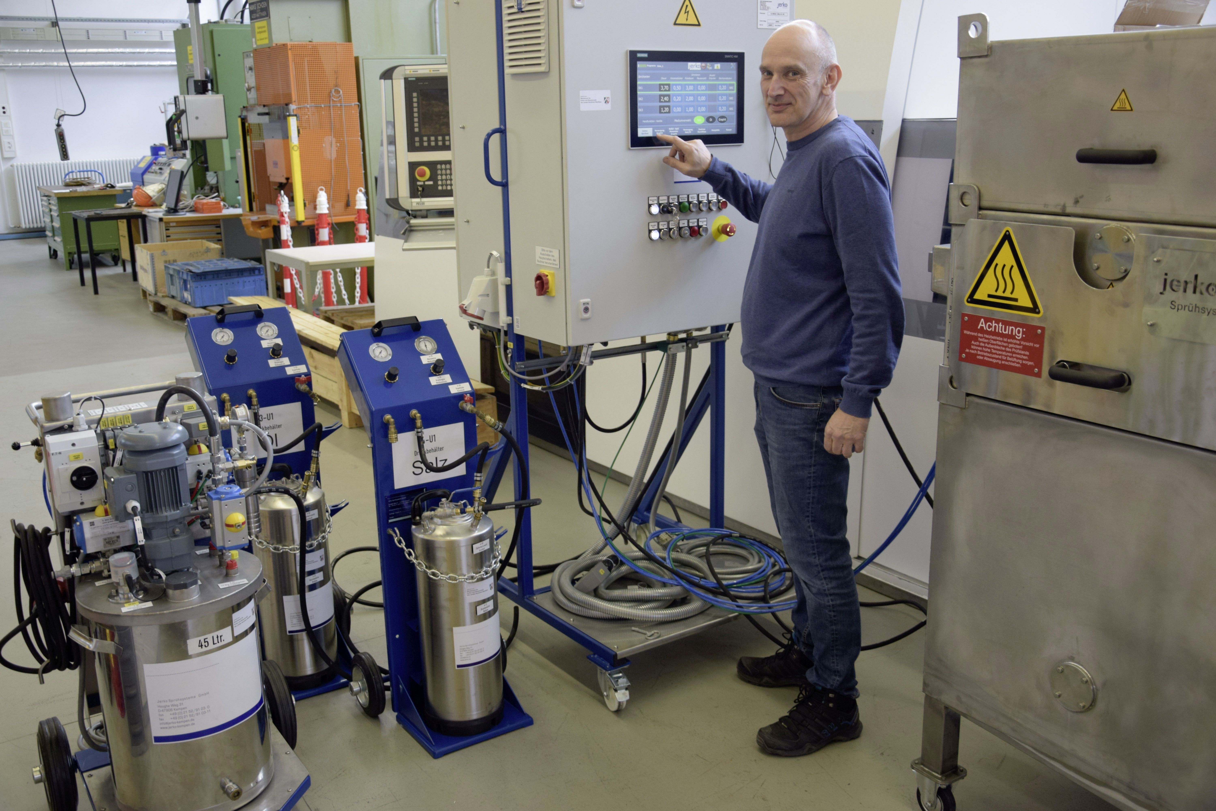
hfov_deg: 57.2
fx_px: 1115
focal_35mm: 33
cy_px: 406
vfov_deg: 40.0
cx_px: 608
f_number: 4
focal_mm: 22
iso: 640
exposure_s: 1/60
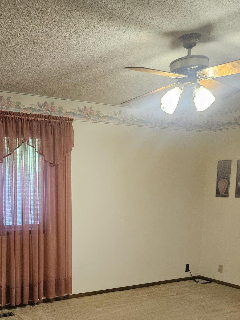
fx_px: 361
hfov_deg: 35.7
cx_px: 51
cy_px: 253
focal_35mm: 39
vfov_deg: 45.6
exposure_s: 1/120
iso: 800
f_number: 1.8
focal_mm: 5.4
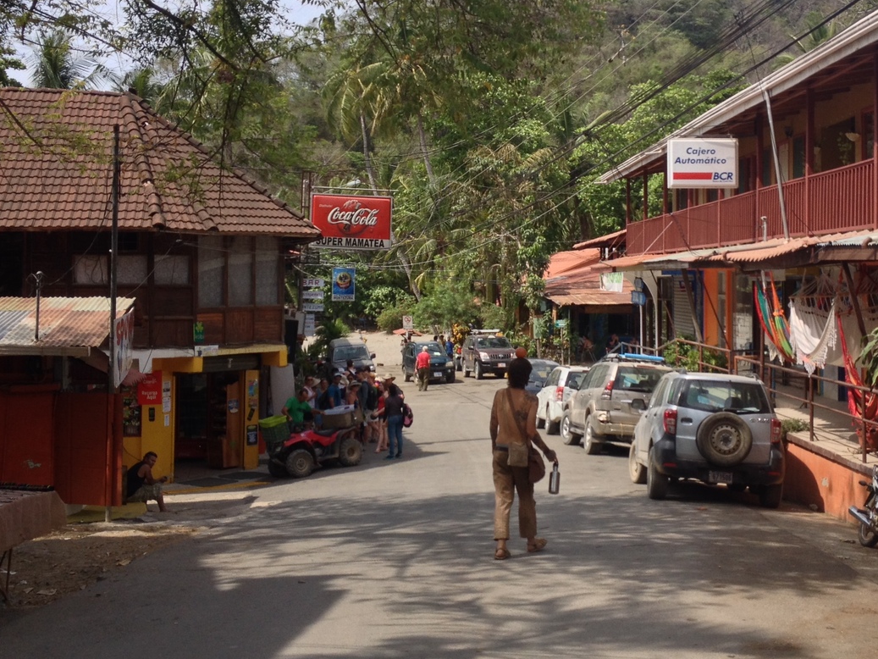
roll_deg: +0.2
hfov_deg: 35.5
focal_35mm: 54
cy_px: 246
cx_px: 508
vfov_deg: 26.9
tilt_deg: -1.5
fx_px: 1370
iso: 50
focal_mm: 4.28
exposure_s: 1/1104
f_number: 2.4
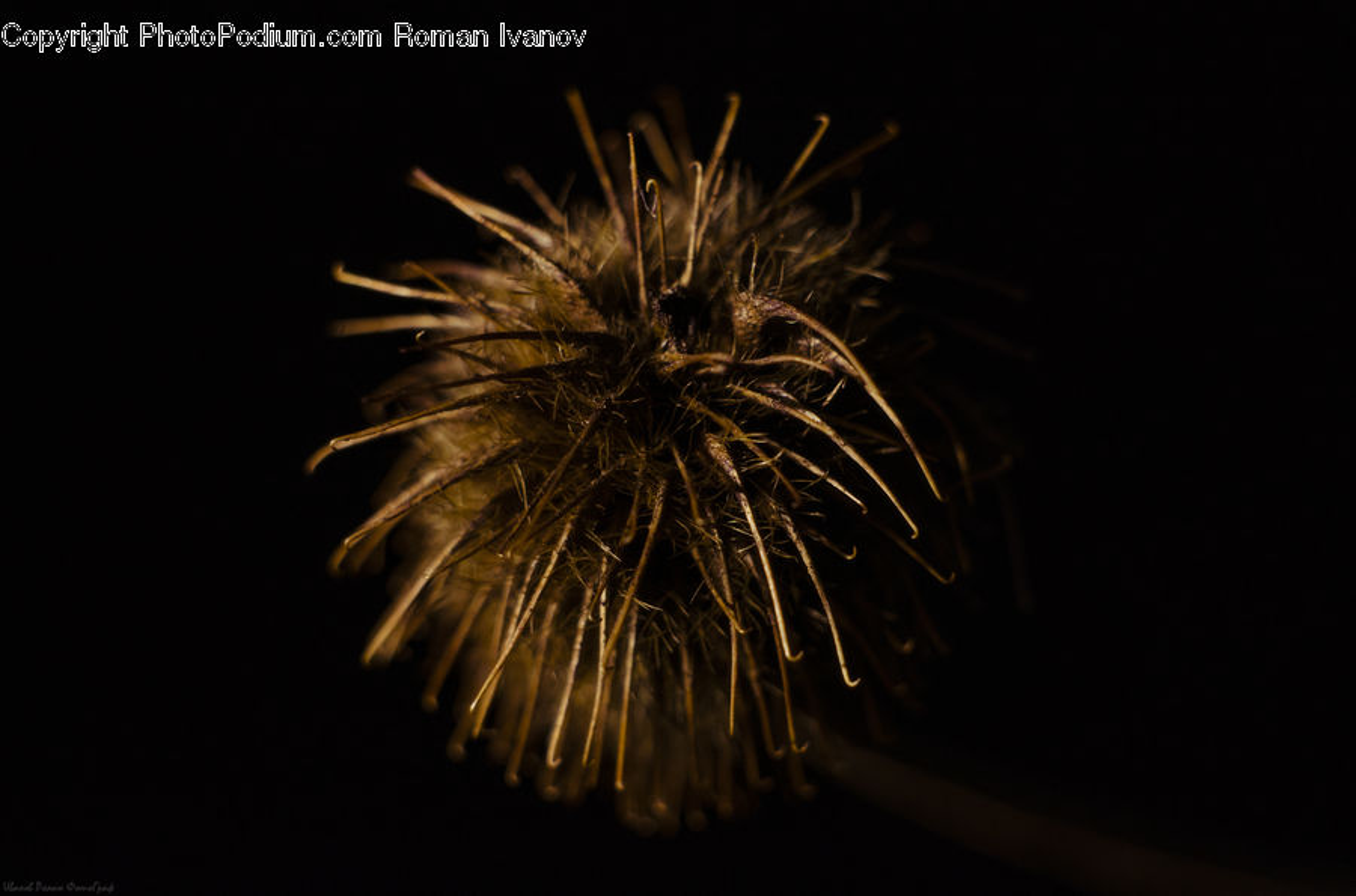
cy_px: 448
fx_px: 5748
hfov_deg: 13.5
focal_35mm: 153
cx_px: 678
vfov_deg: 8.9
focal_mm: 102
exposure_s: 1/200
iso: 100
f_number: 8
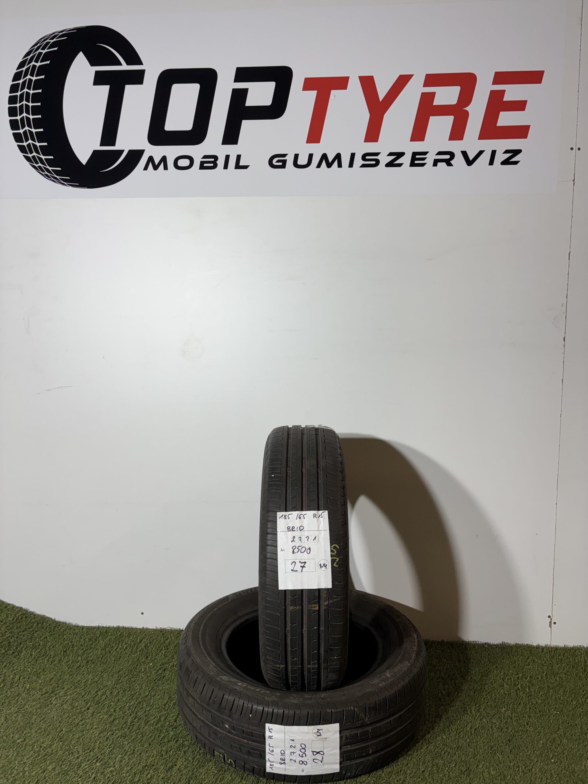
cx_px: 294
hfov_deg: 53.1
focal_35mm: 26
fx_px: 589
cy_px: 392
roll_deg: +0.7
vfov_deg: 67.3
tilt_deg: -4.6
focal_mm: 5.96
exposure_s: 1/100
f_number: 1.6
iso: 64
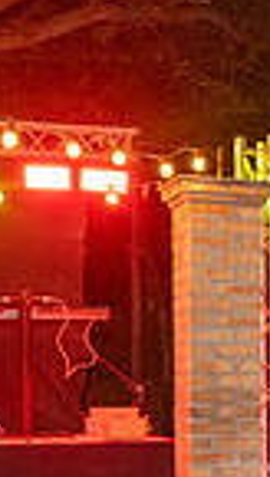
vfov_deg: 17.6
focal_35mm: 117
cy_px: 538
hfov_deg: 9.8
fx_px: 1483
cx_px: 507
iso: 2500
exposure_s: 1/80
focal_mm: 28
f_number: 5
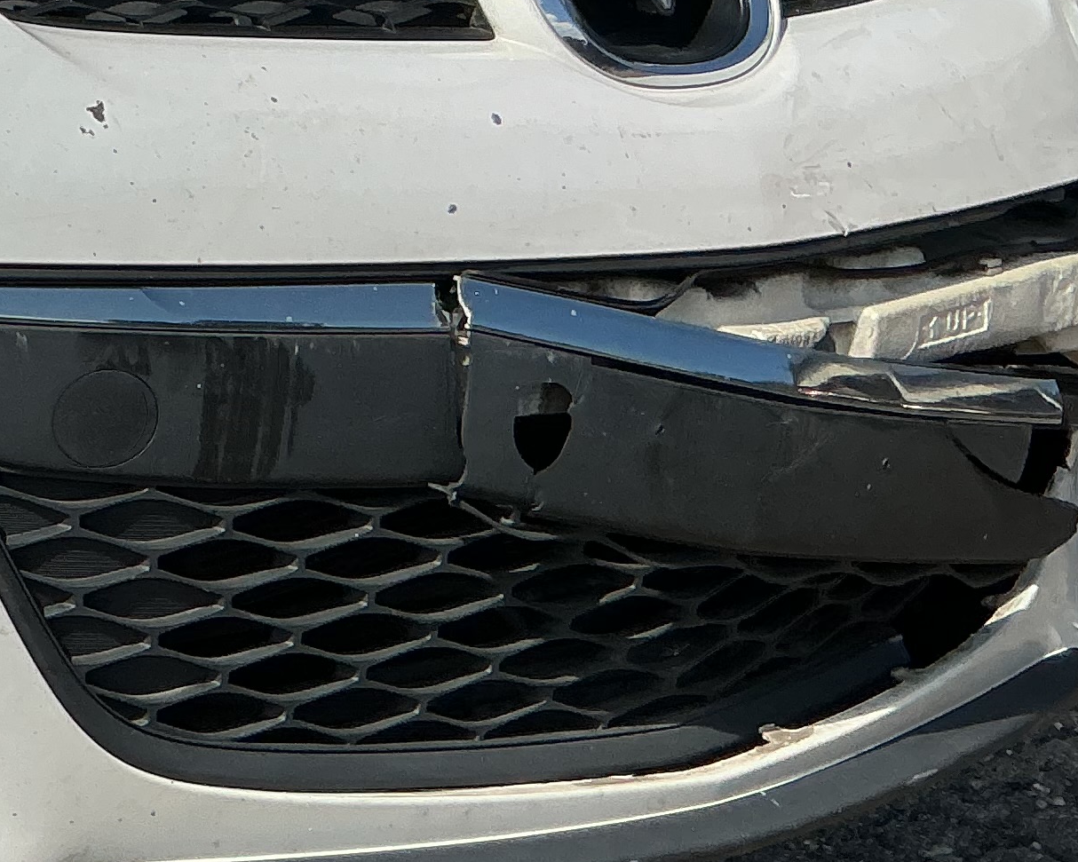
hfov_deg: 17.9
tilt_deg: -5.5
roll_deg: +2.0
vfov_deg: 16.2
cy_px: 97
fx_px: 2999
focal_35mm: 94
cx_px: -602
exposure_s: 1/3788
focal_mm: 3
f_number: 1.8
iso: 25
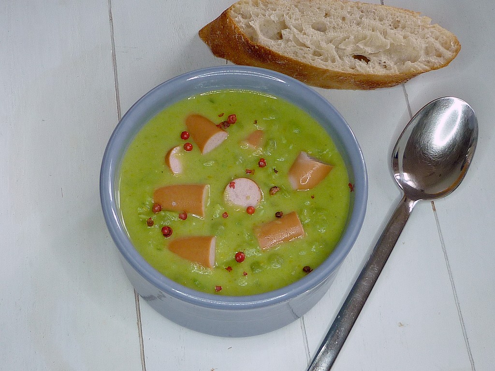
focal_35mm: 64
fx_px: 915
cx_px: 248
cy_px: 186
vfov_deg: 22.9
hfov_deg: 30.3
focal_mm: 5.9
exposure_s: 1/80
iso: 80
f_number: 2.9
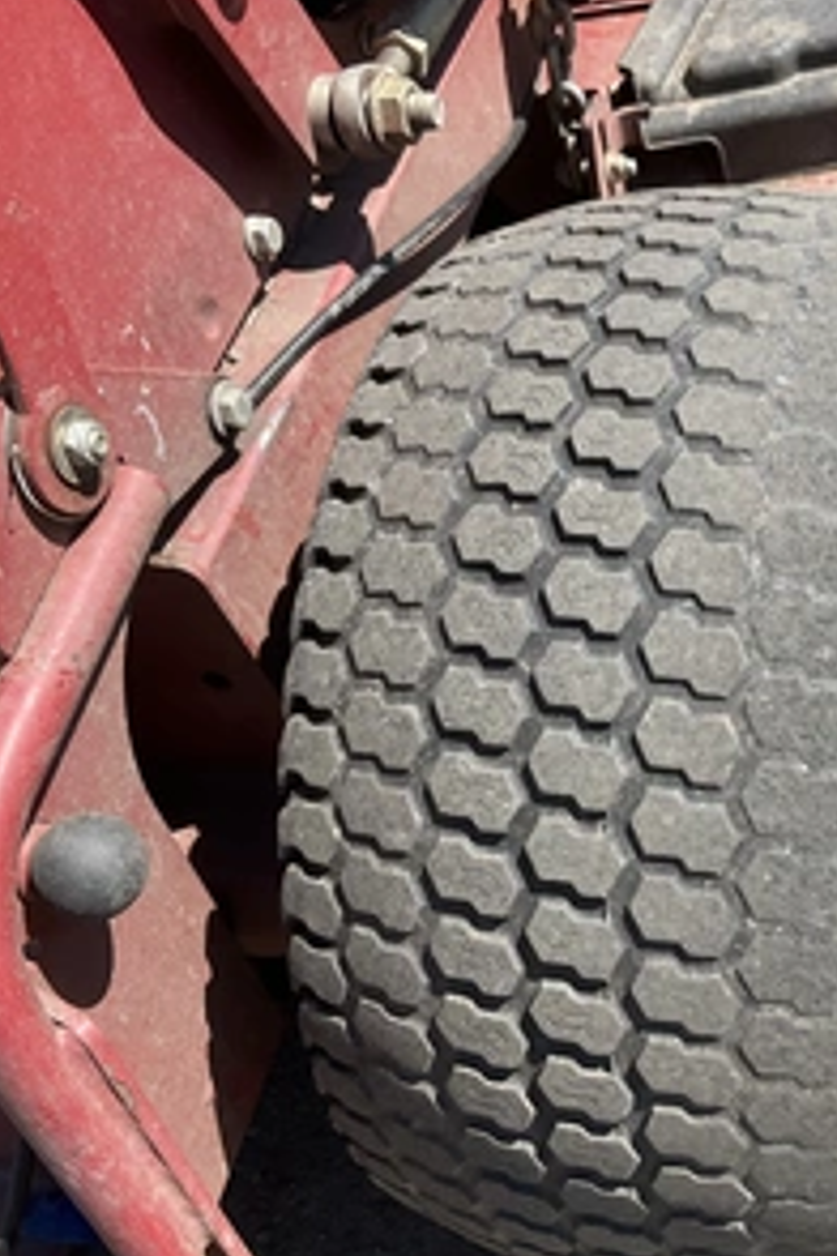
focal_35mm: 41
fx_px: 1430
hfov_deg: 31.8
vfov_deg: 47.4
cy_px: 628
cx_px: 670
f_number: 1.8
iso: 25
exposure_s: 1/1250
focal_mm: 3
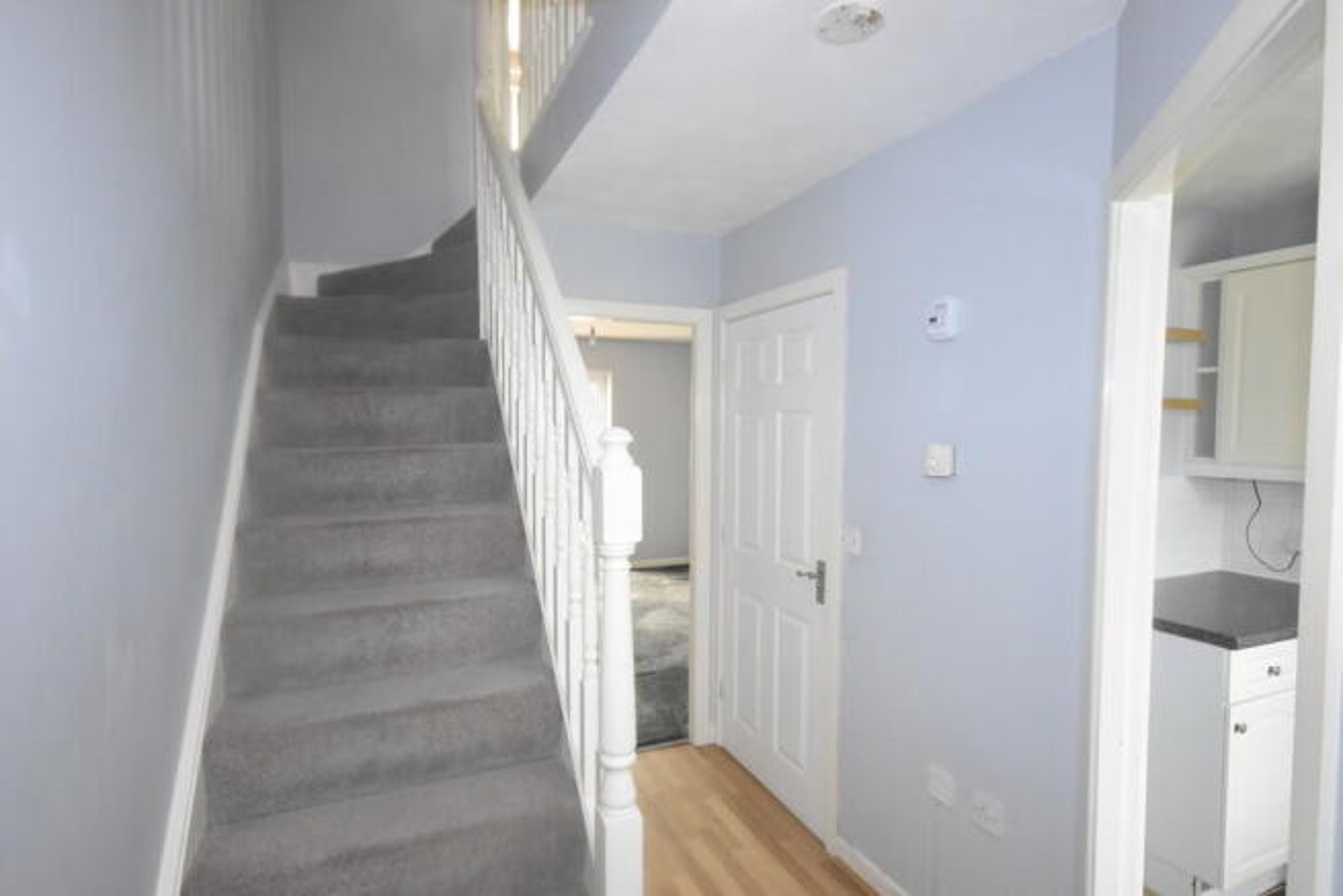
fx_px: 728
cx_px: 672
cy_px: 448
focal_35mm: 20
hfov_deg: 85.4
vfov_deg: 63.2
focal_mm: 13
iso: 4000
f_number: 4.5
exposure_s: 1/125
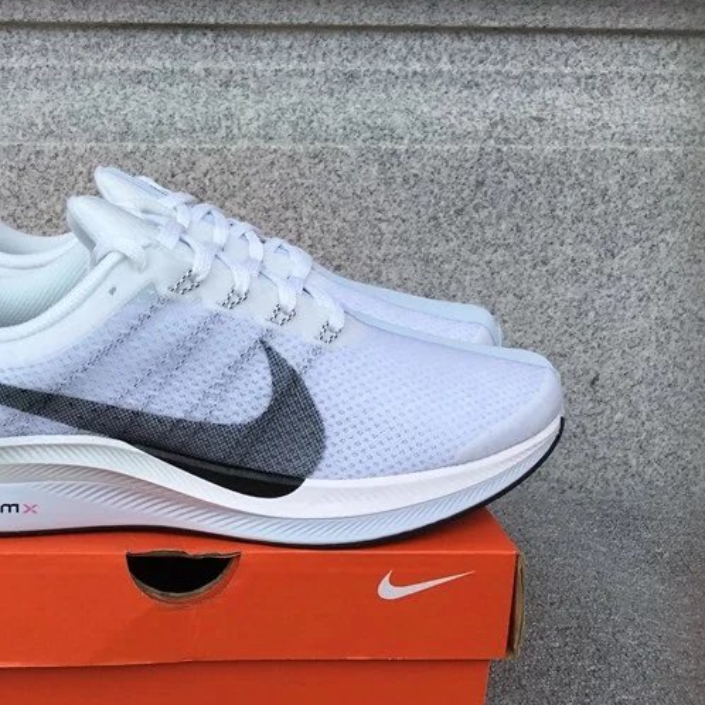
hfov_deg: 37.1
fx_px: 1014
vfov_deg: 38.3
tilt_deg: -18.8
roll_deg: +0.1
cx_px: 147
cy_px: 406
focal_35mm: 44
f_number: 2.4
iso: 25
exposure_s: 1/582
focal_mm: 3.3
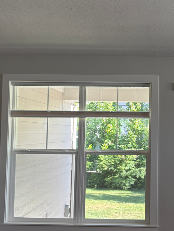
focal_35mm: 62
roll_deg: -0.2
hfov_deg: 23.3
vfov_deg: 31.2
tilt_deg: +5.4
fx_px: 416
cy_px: 107
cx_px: 142
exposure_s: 1/120
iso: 64
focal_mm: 5.96
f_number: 1.6
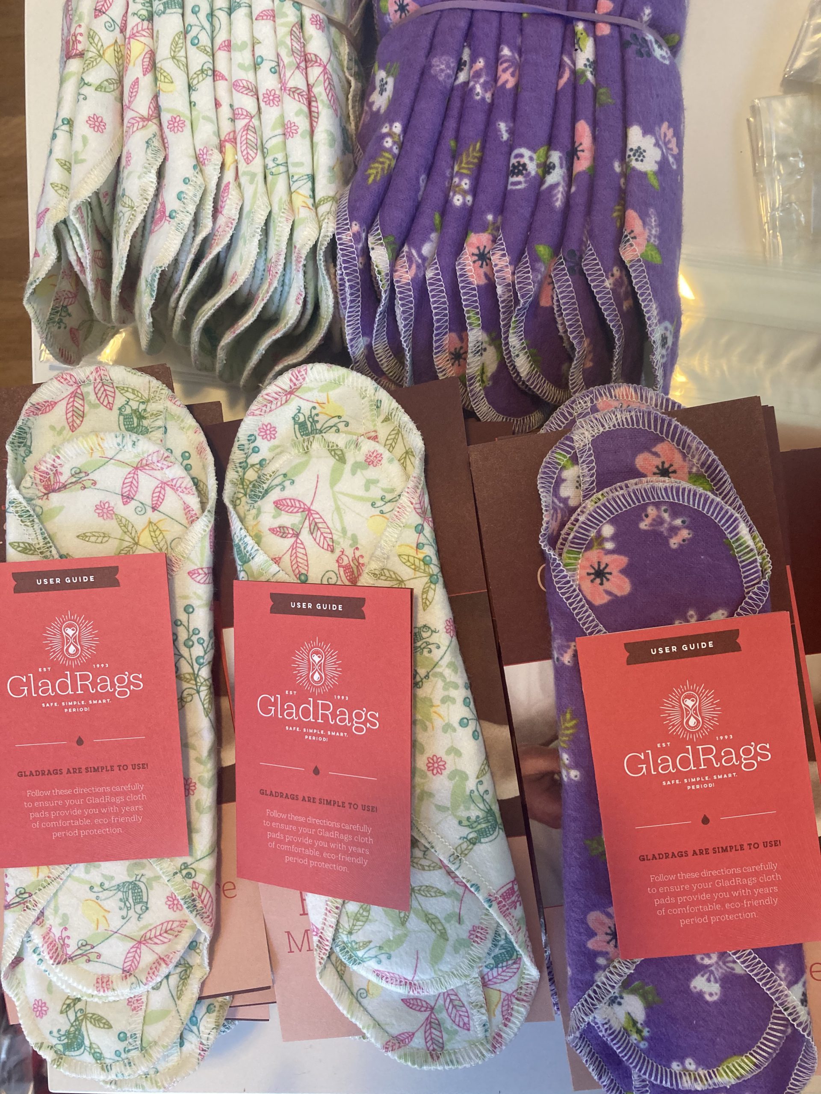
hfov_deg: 49.7
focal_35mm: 28
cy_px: 547
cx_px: 410
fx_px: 885
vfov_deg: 63.4
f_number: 1.8
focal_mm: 3.99
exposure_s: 1/60
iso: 125
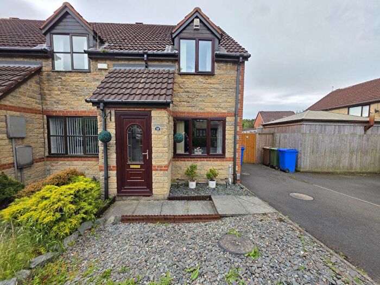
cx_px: 190
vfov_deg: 89.9
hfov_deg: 106.2
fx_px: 143
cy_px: 142
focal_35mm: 13
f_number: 1.9
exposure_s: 1/786
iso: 40
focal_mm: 2.2
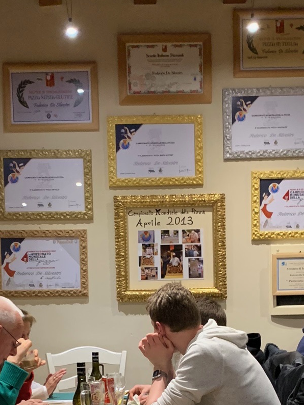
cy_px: 370
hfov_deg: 21.9
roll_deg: +0.7
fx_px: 785
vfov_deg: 27.8
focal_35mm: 67
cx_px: 130
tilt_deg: -1.8
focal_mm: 4.25
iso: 320
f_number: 1.8
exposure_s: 1/50
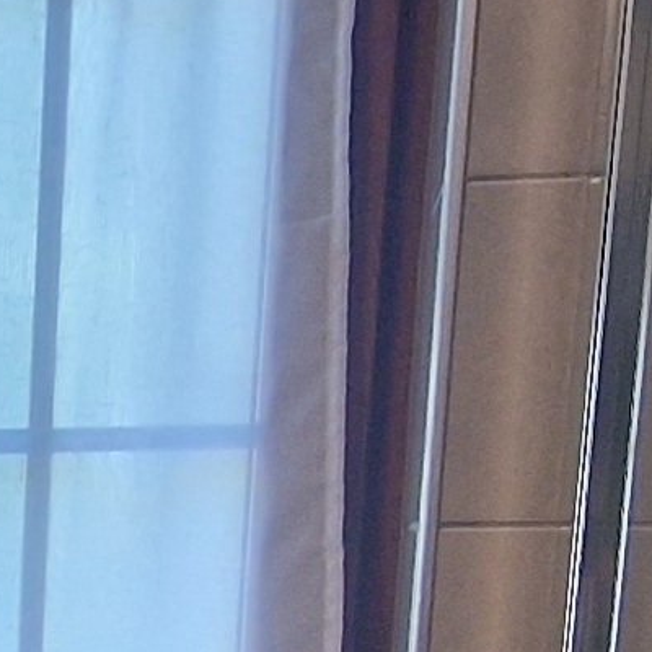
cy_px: 1146
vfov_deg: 13.7
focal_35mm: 115
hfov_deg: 13.7
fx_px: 2451
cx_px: -492
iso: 125
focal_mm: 2.2
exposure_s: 1/50
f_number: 2.2
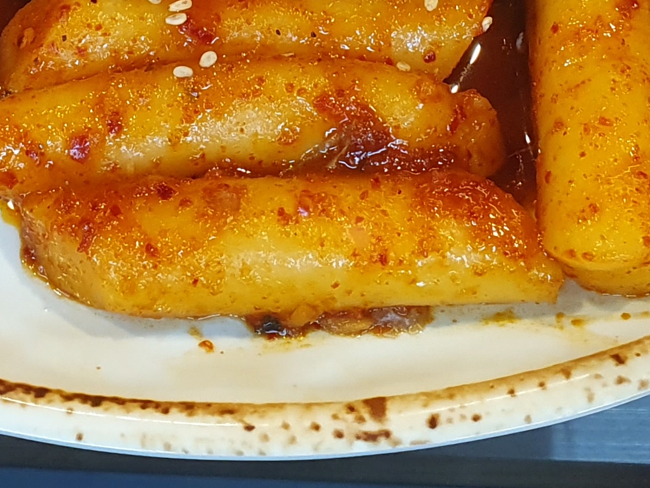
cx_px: 288
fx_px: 1784
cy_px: -372
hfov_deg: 20.6
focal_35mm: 95
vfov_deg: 14.0
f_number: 2.4
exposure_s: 1/40
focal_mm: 4.32
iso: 250
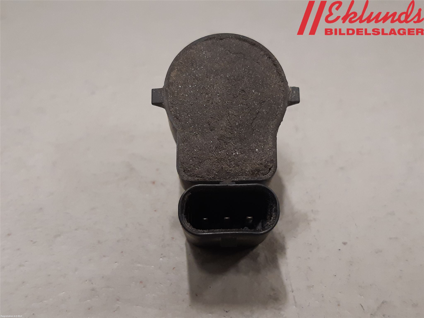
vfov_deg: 53.1
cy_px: 159
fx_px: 318
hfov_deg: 67.3
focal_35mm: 26
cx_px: 212
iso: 160
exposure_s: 1/50
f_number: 1.7
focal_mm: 3.93
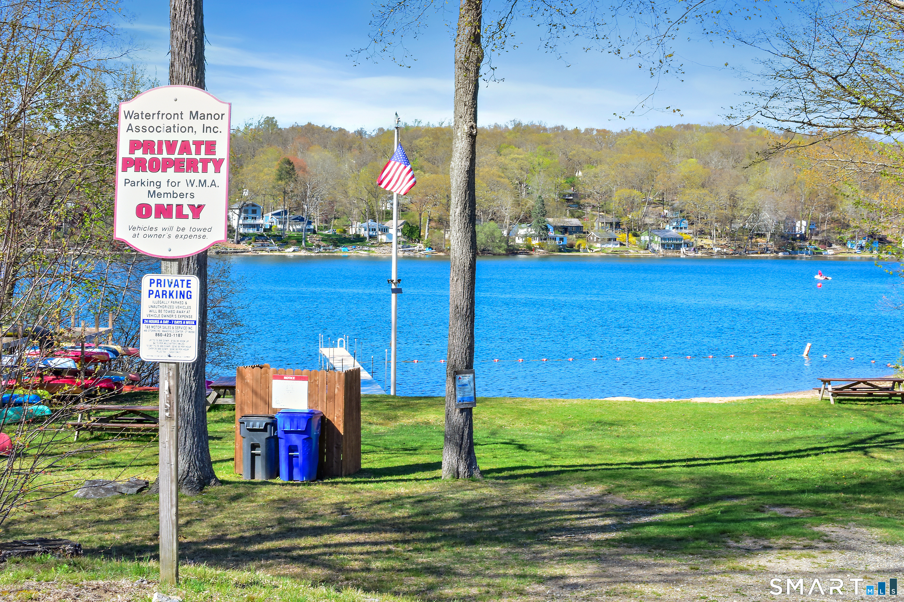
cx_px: 452
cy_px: 301
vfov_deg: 25.8
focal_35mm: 52
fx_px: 1318
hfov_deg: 37.9
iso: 400
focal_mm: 35
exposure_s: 1/60
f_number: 16
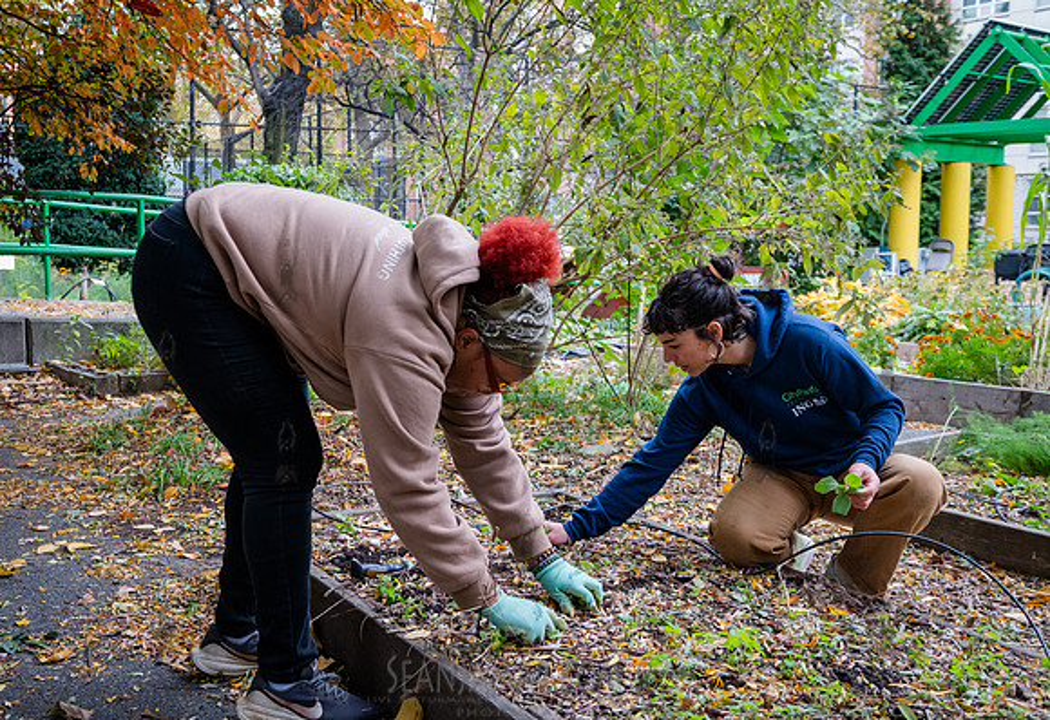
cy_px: 325
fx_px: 1155
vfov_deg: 34.6
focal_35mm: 39
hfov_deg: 48.8
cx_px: 455
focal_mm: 35
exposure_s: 1/200
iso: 2000
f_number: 4.5
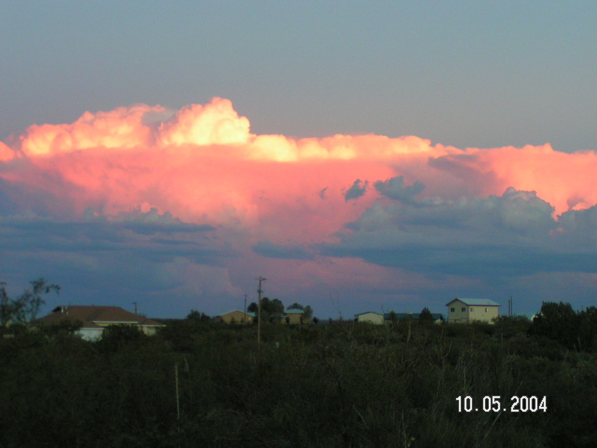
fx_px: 1569
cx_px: 298
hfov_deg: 21.5
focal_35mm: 91
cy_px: 224
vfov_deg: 16.2
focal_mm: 13.9
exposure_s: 1/80
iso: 200
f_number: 3.2
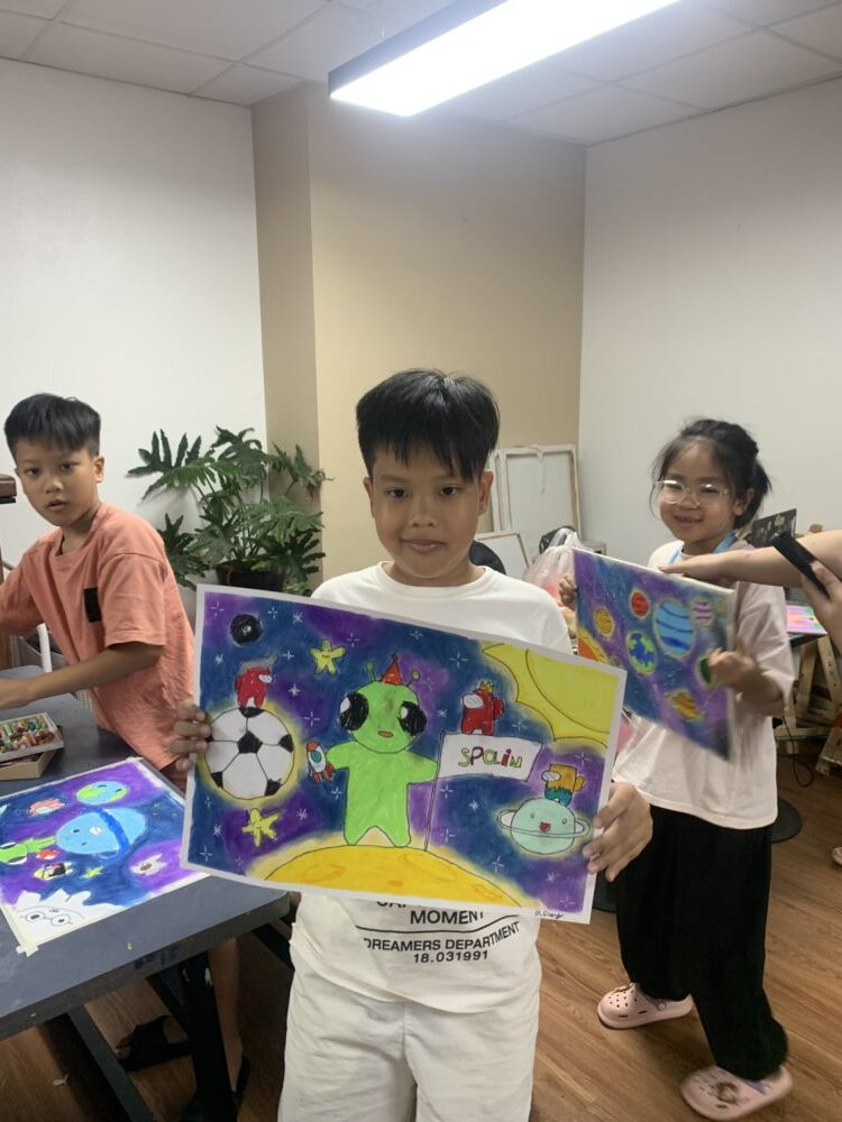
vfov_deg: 67.3
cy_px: 561
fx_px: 843
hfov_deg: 53.1
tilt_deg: -11.2
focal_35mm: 26
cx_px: 421
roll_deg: +0.5
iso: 100
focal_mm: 4.25
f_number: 1.8
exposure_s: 1/99
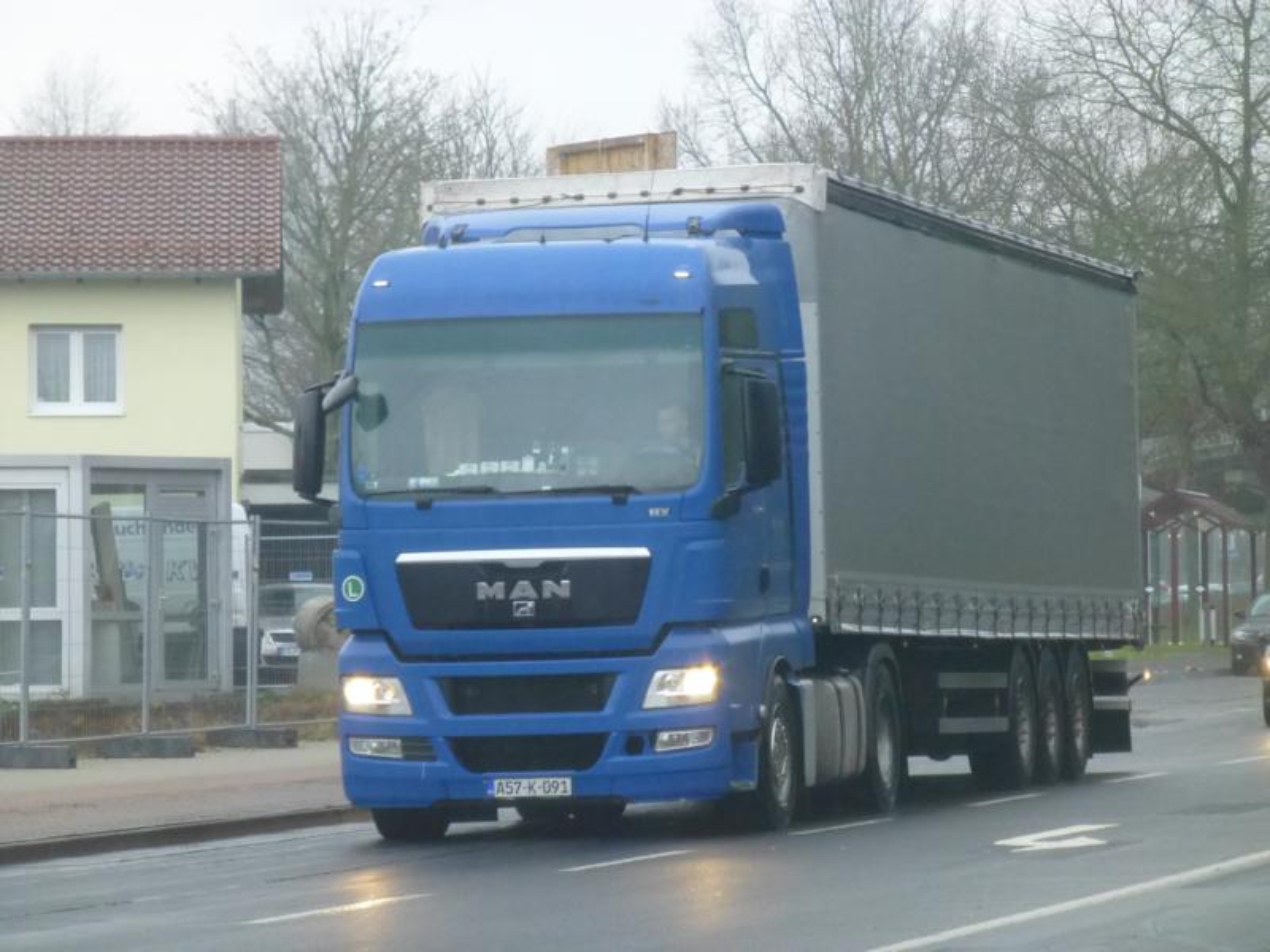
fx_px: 7851
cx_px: 635
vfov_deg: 6.9
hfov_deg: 9.2
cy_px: 476
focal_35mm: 214
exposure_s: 1/160
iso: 800
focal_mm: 38.2
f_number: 5.6
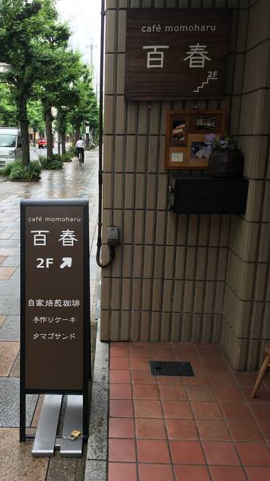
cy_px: 239
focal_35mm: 32
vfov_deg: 61.0
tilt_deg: -12.1
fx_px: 408
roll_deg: -1.4
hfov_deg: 36.3
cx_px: 90
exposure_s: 1/229
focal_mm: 4.15
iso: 25
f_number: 2.2
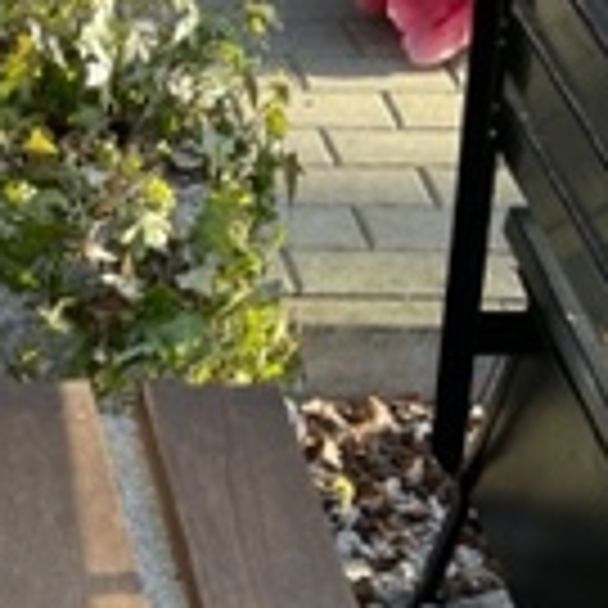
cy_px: 851
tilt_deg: -44.9
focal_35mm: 109
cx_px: -599
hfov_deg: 13.7
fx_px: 2166
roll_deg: +1.5
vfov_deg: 15.0
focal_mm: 5.1
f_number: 1.6
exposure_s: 1/121
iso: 40
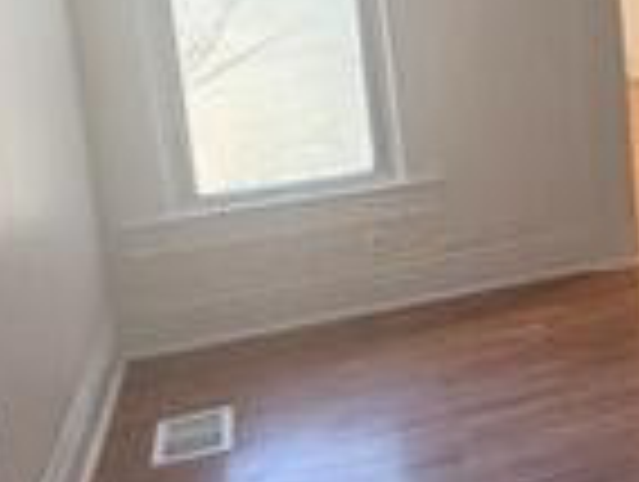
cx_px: 806
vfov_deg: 22.7
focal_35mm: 63
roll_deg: +3.8
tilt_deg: -7.2
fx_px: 1165
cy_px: 36
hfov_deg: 26.5
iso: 250
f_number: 2.2
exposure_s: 1/60
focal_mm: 2.22
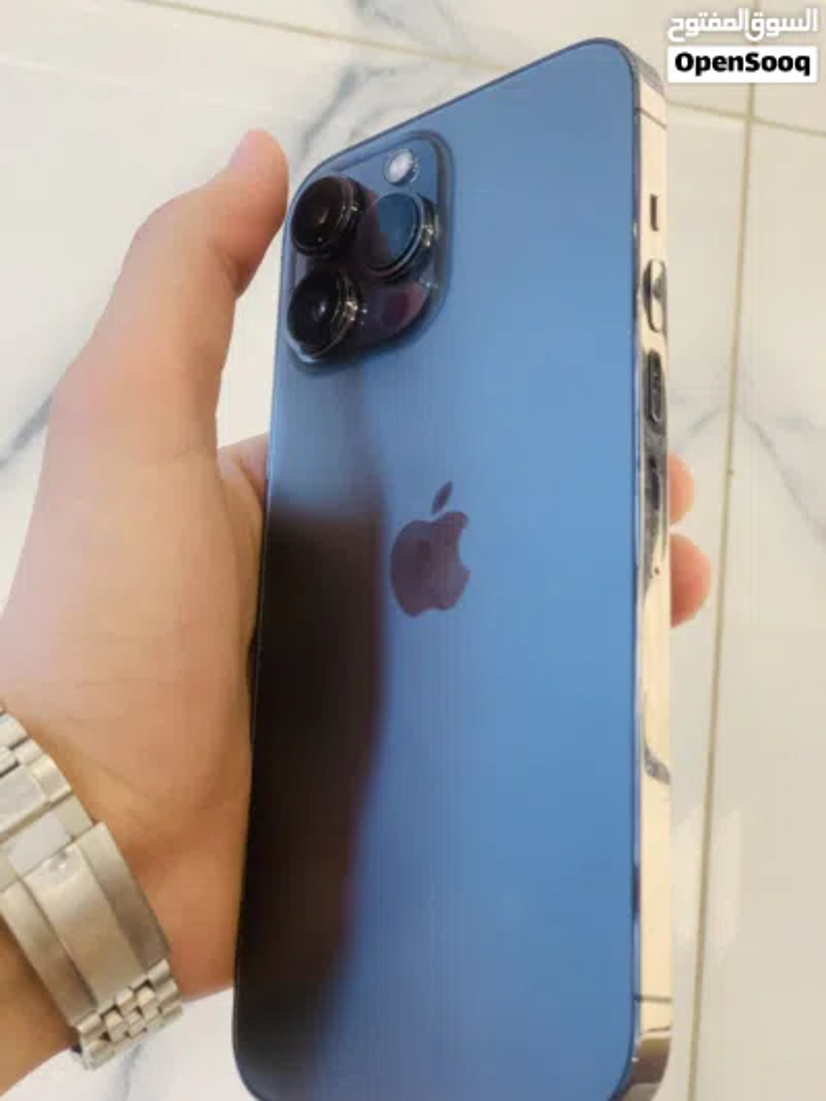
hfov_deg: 28.0
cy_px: 550
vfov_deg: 36.8
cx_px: 413
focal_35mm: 52
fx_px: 1654
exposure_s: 1/100
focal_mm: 6
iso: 40
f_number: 2.4
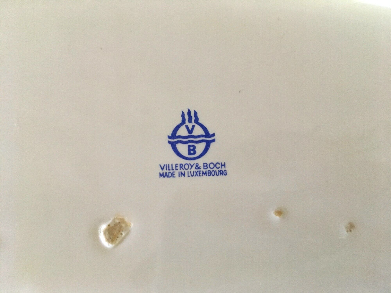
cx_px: 196
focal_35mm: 29
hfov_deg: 61.7
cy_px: 146
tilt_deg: -81.0
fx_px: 328
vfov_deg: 48.2
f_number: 2.2
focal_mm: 4.15
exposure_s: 1/25
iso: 200
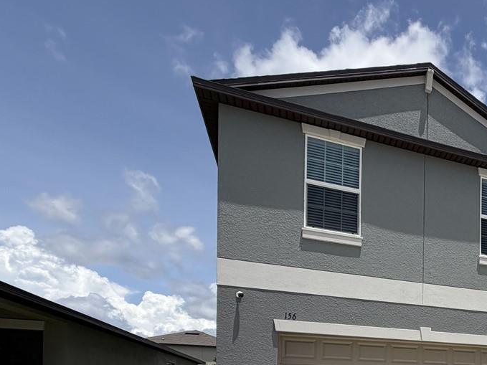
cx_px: 515
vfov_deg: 36.8
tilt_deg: -0.7
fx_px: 464
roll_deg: -0.6
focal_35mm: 33
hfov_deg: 44.5
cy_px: 394
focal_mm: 2.22
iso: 20
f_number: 2.2
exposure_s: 1/1961
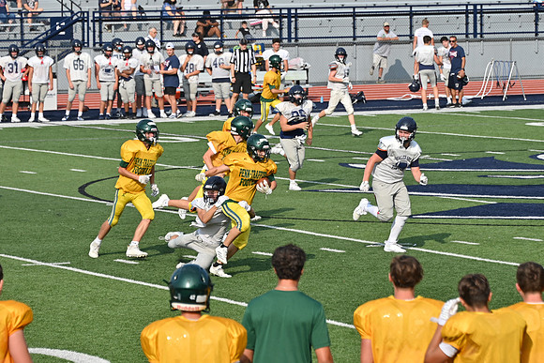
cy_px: 182
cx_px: 272
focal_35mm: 217
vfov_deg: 6.3
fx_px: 3280
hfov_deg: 9.5
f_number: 5.6
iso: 100
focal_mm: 145
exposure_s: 1/800
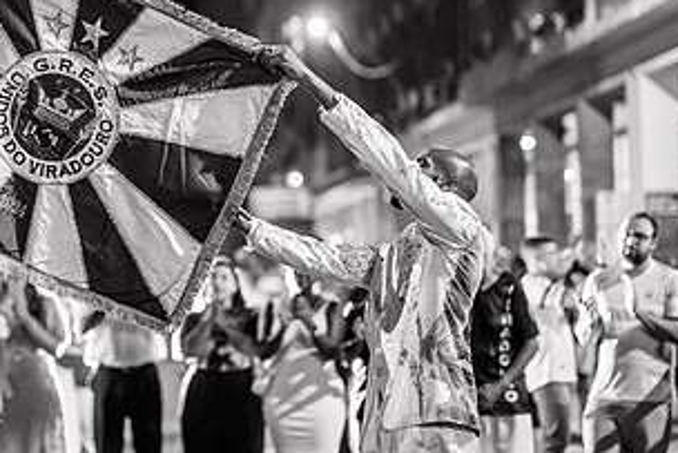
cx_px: 113
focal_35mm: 98
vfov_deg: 14.0
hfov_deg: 20.5
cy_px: 173
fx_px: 1846
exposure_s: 1/320
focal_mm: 50
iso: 2000
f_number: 1.2
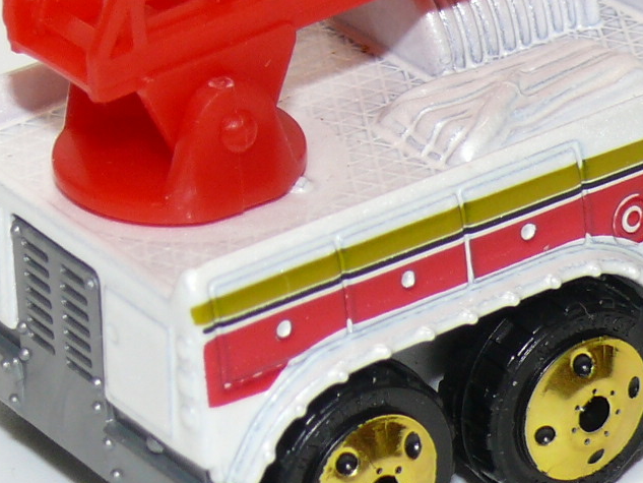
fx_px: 4459
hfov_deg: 8.2
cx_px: 531
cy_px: 80
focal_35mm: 240
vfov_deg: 6.2
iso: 100
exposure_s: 1/30
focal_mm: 12.8
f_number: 4
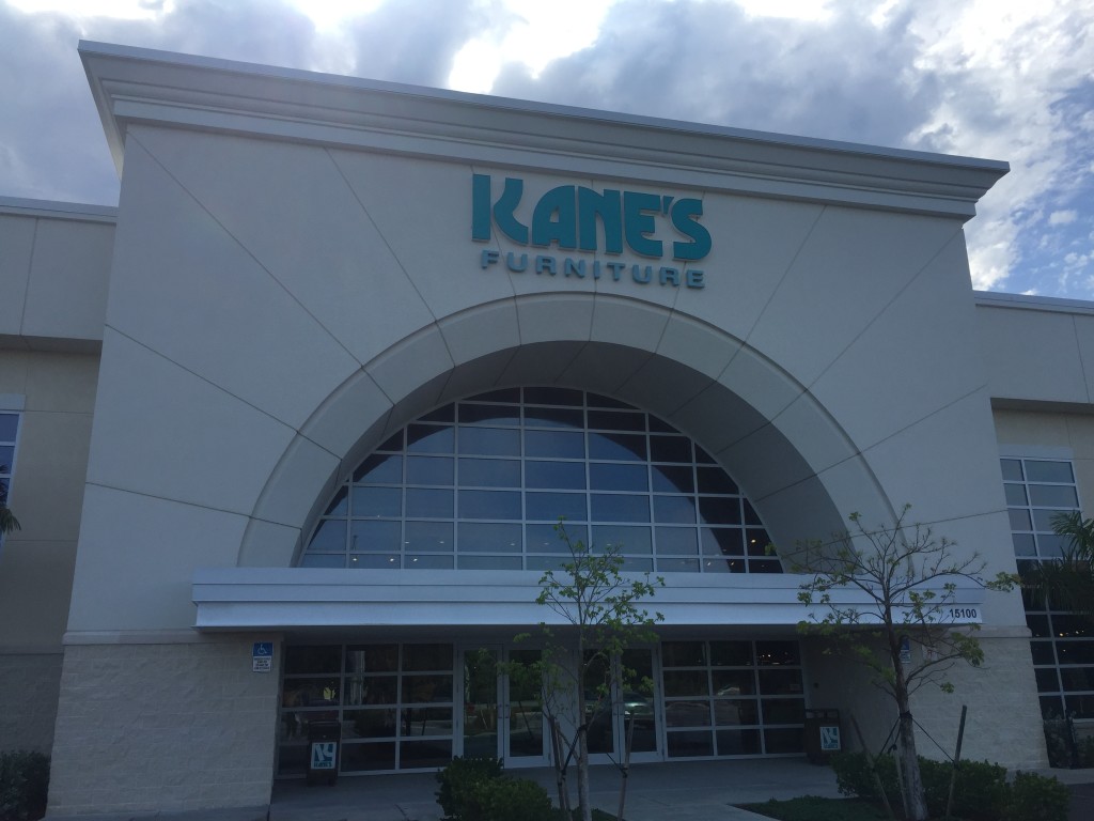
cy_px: 410
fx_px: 917
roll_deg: +0.9
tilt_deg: +15.9
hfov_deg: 61.7
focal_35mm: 29
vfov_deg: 48.2
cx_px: 547
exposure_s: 1/1883
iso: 32
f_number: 2.2
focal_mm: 4.15
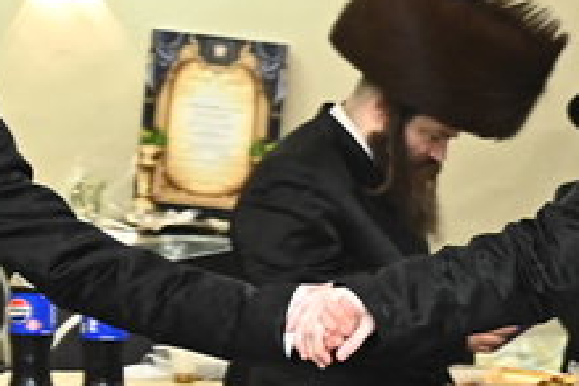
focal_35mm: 217
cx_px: 1689
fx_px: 3490
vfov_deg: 6.3
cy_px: 543
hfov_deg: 8.2
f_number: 4
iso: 2000
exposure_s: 1/200
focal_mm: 34
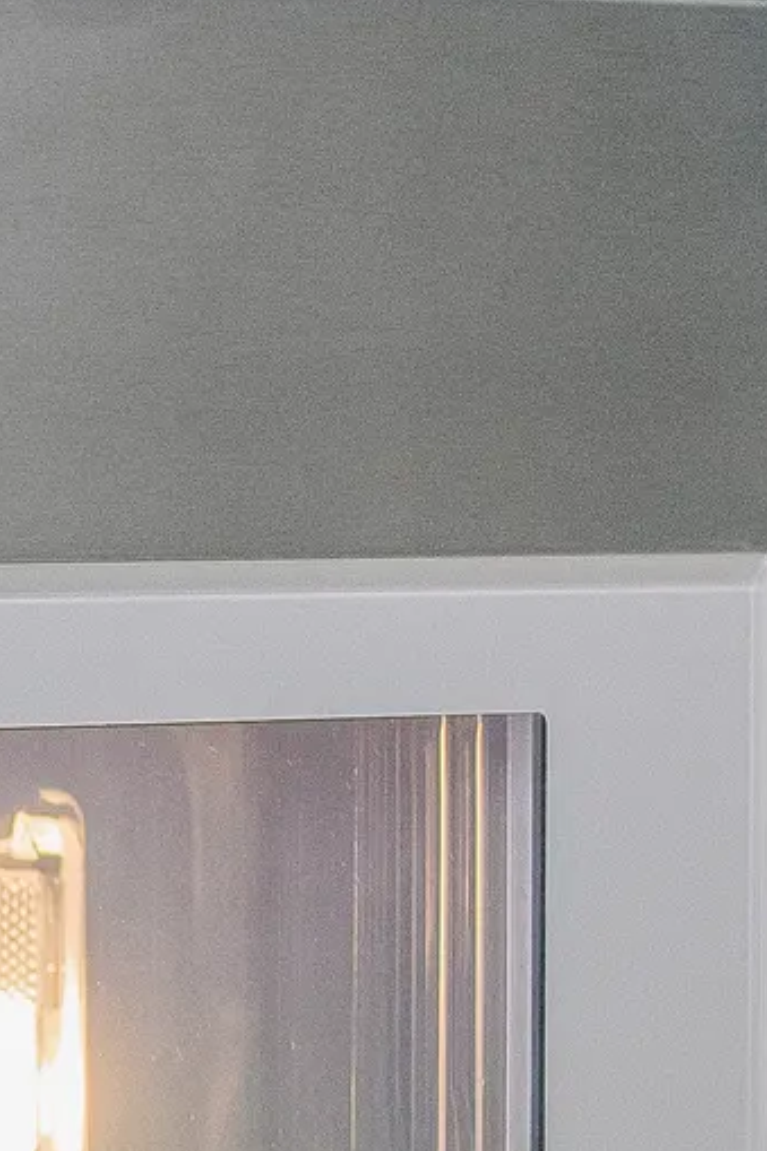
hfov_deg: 4.9
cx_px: -969
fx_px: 8794
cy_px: 1773
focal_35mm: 275
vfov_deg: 7.4
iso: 800
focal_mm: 35
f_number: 4.5
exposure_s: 1/200
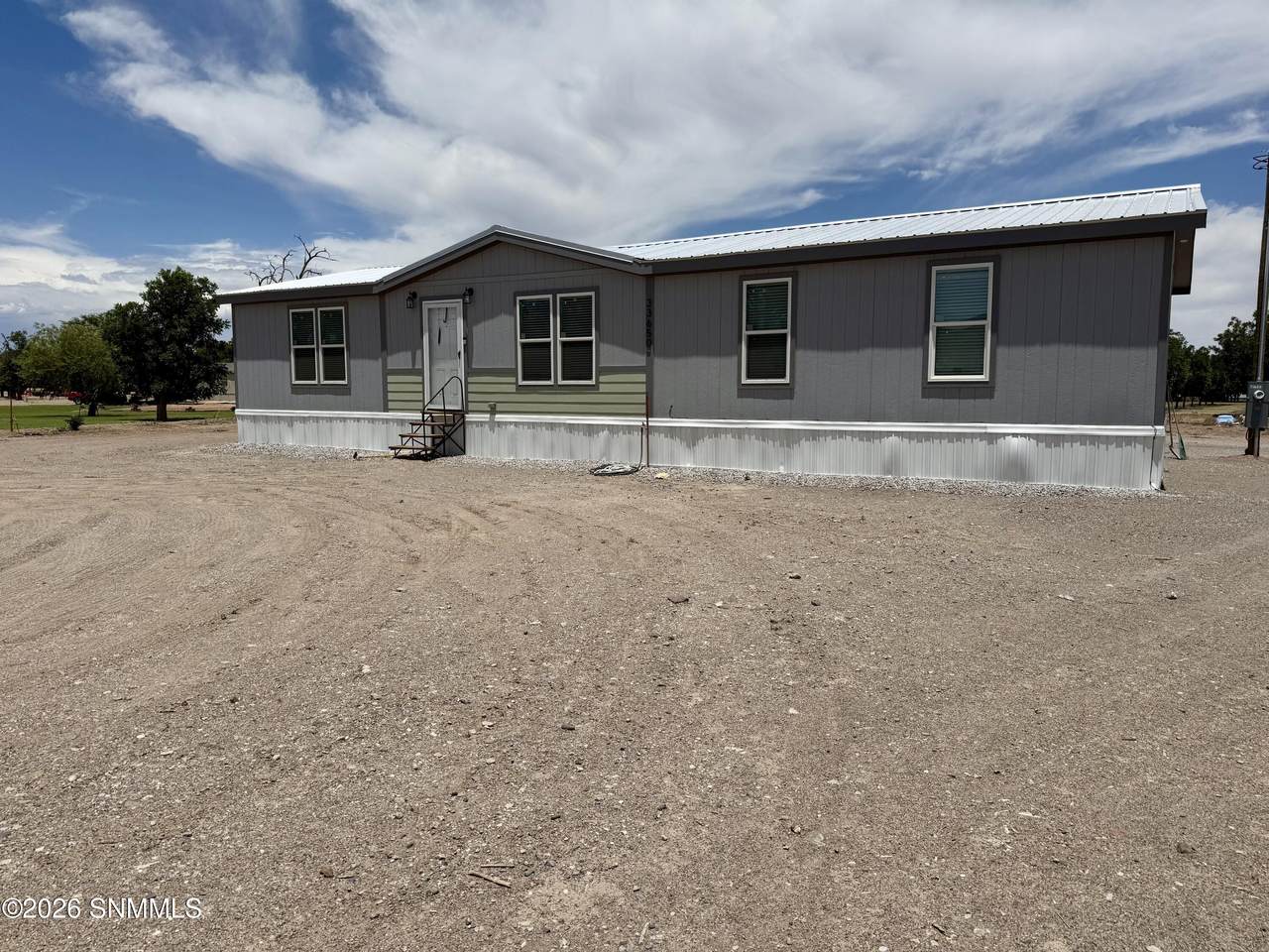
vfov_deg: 56.8
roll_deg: -0.7
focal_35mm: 24
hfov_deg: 71.6
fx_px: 880
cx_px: 634
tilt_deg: -5.8
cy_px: 476
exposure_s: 1/14286
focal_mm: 6.76
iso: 80
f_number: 1.78
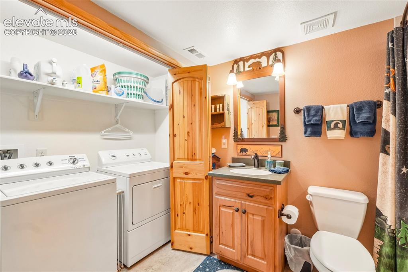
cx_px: 204
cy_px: 136
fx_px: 177
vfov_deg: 75.1
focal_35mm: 16
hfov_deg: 98.2
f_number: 8
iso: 800
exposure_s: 1/20
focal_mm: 10.4
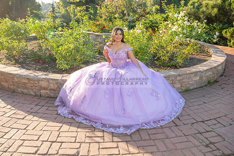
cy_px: 78
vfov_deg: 40.6
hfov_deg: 58.0
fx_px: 211
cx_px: 117
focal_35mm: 32
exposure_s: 1/200
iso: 200
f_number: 6.3
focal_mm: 32.5
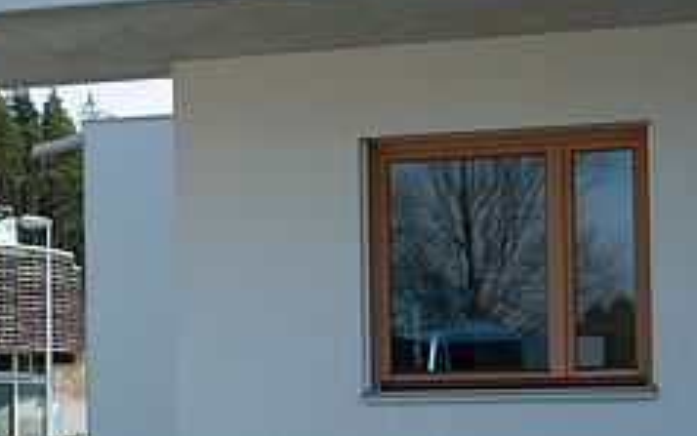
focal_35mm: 109
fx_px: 2071
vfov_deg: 11.9
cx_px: 12
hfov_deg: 18.6
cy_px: 386
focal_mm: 44
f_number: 11
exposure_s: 1/250
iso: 200
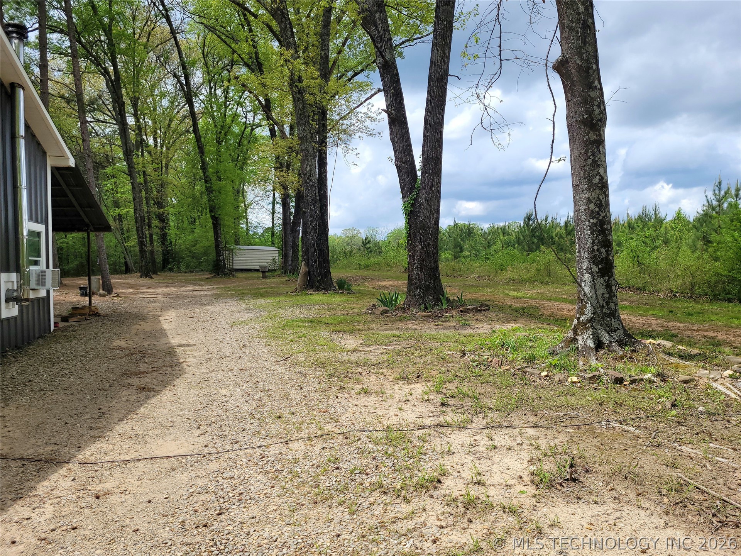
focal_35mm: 26
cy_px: 278
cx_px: 370
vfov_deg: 53.1
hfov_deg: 67.3
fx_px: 557
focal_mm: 5.4
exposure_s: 1/2000
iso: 40
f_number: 1.8
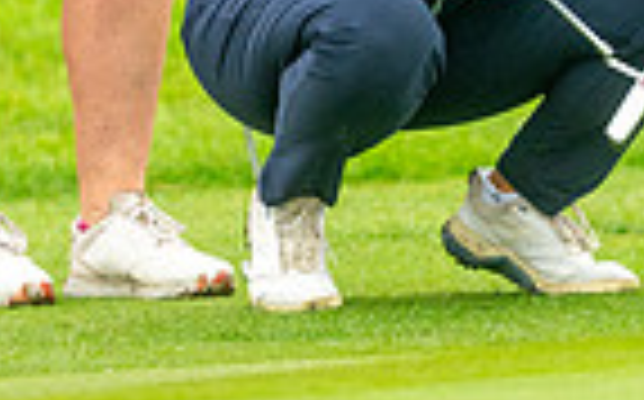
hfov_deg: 1.5
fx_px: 25331
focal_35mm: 1445
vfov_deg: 0.9
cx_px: 293
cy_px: -517
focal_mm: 300
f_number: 4
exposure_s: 1/1600
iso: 800
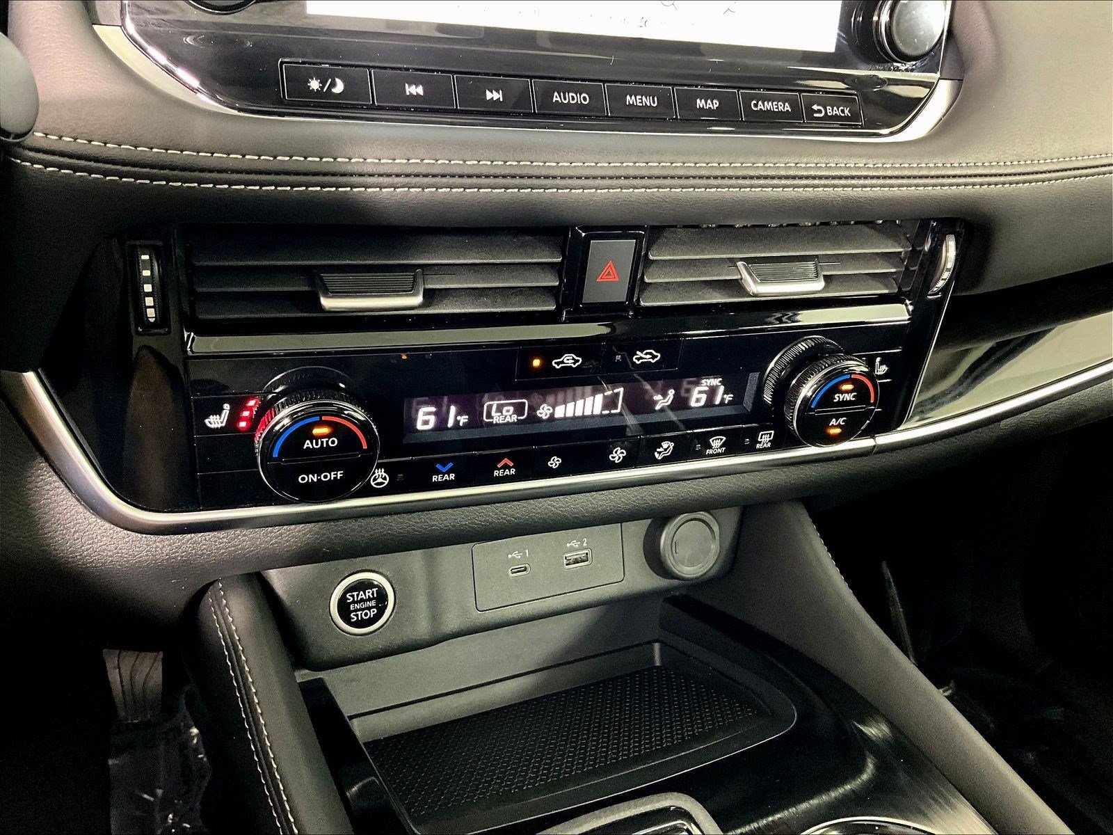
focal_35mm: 29
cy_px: 418
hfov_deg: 61.7
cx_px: 556
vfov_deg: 48.2
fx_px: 932
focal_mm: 3
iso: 500
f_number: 1.8
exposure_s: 1/29
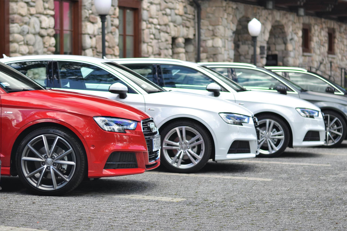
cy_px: 116
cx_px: 174
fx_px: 723
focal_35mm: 75
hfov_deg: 27.0
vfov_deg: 18.2
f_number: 2
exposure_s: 1/250
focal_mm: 50
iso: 100
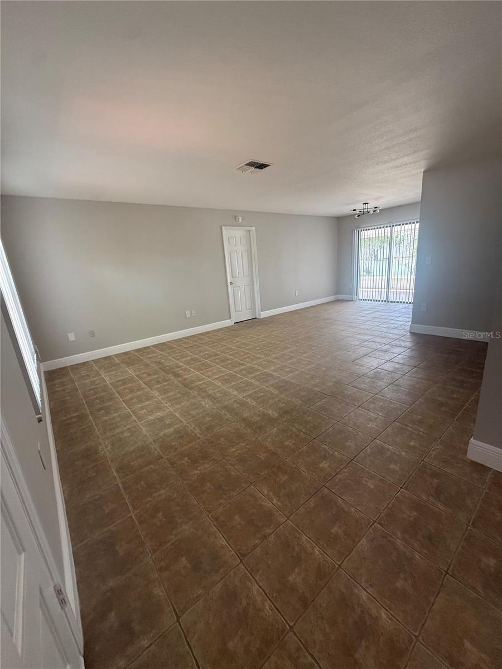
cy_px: 334
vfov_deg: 102.1
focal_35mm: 14
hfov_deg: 85.7
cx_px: 251
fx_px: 271
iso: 320
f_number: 2.2
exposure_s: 1/99
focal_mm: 2.22
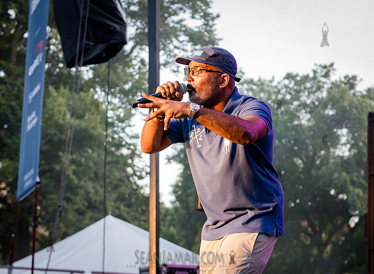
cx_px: 213
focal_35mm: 88
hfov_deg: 22.5
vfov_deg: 16.6
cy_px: 133
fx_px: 941
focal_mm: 70
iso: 4000
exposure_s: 1/500
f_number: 4.5
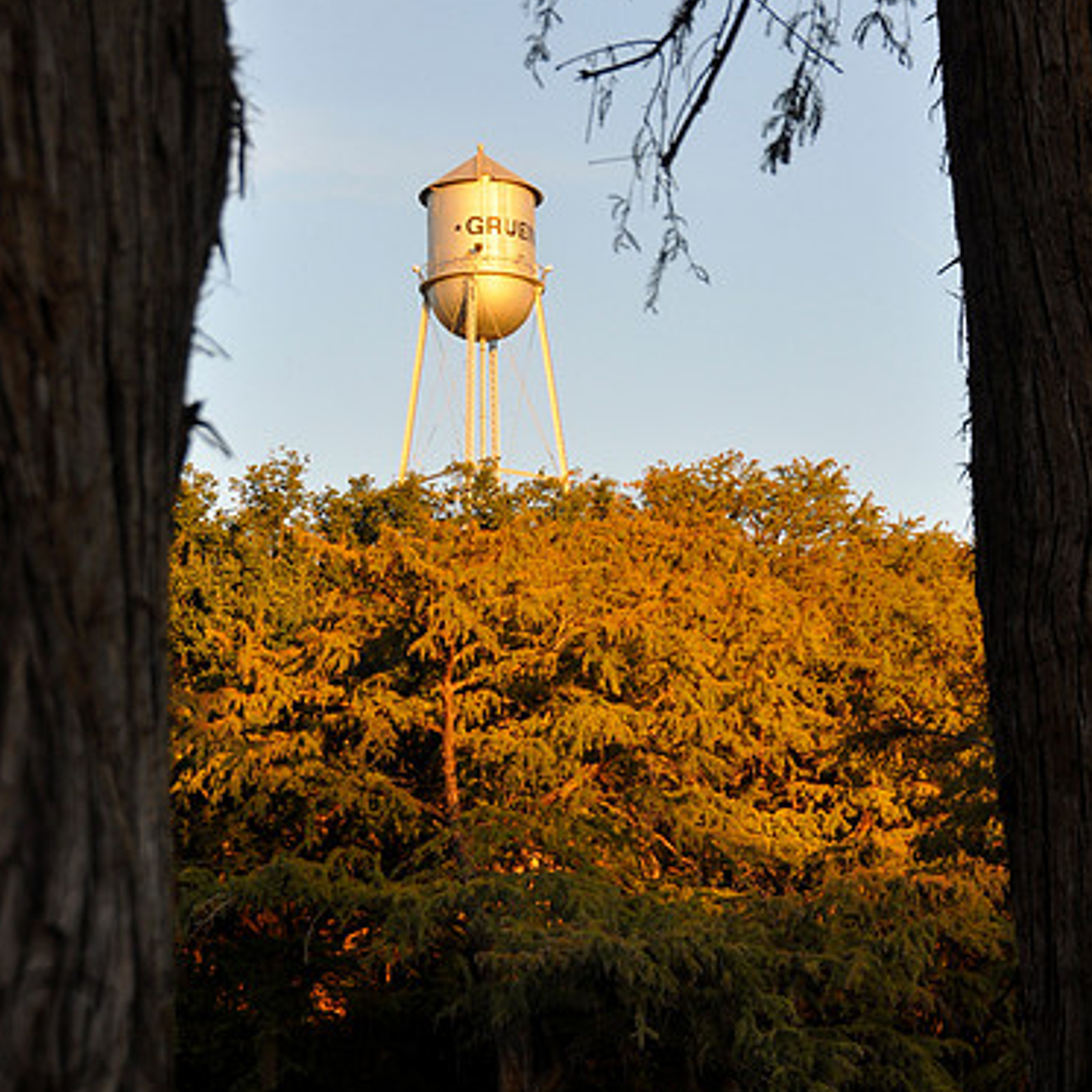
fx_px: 3248
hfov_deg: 19.1
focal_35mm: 91
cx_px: 543
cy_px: 644
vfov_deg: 19.1
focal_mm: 46
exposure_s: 1/180
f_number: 6.7
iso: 200
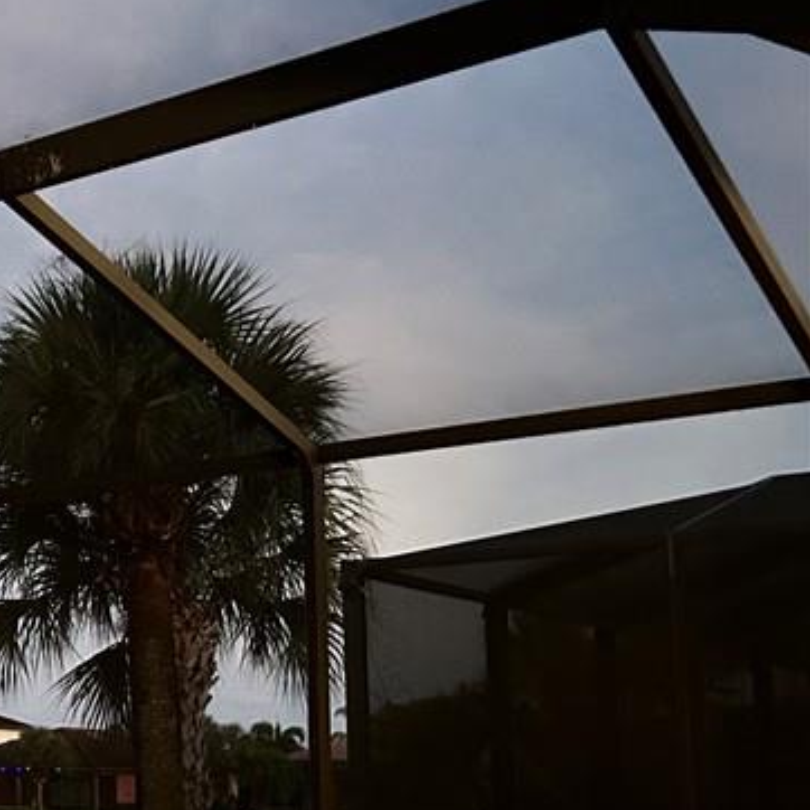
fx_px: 1721
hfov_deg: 22.6
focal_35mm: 65
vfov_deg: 26.2
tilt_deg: +6.7
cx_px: -333
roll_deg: +0.2
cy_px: 588
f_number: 1.5
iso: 1000
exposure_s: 1/17
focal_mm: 5.7
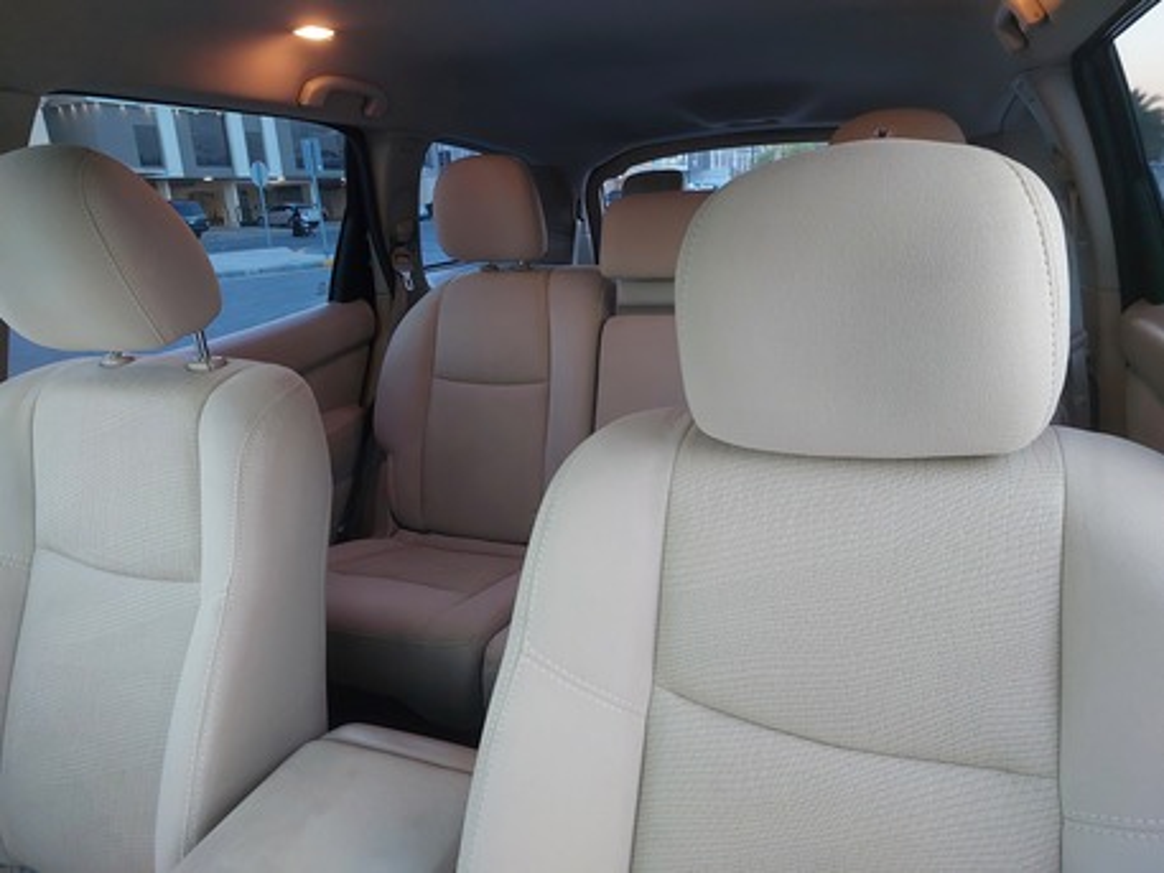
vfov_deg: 58.9
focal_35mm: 23
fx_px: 774
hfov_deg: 73.9
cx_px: 582
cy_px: 436
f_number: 1.8
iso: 400
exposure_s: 1/60
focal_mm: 5.06
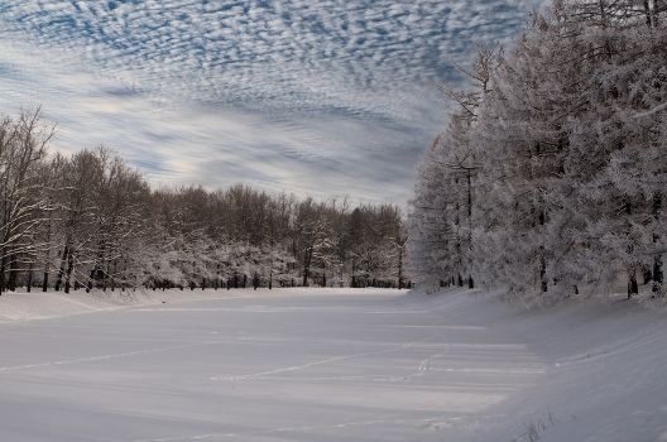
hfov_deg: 42.4
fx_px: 860
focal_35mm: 46
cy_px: 221
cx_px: 334
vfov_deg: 28.8
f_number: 11
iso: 100
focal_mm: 31
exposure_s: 1/160
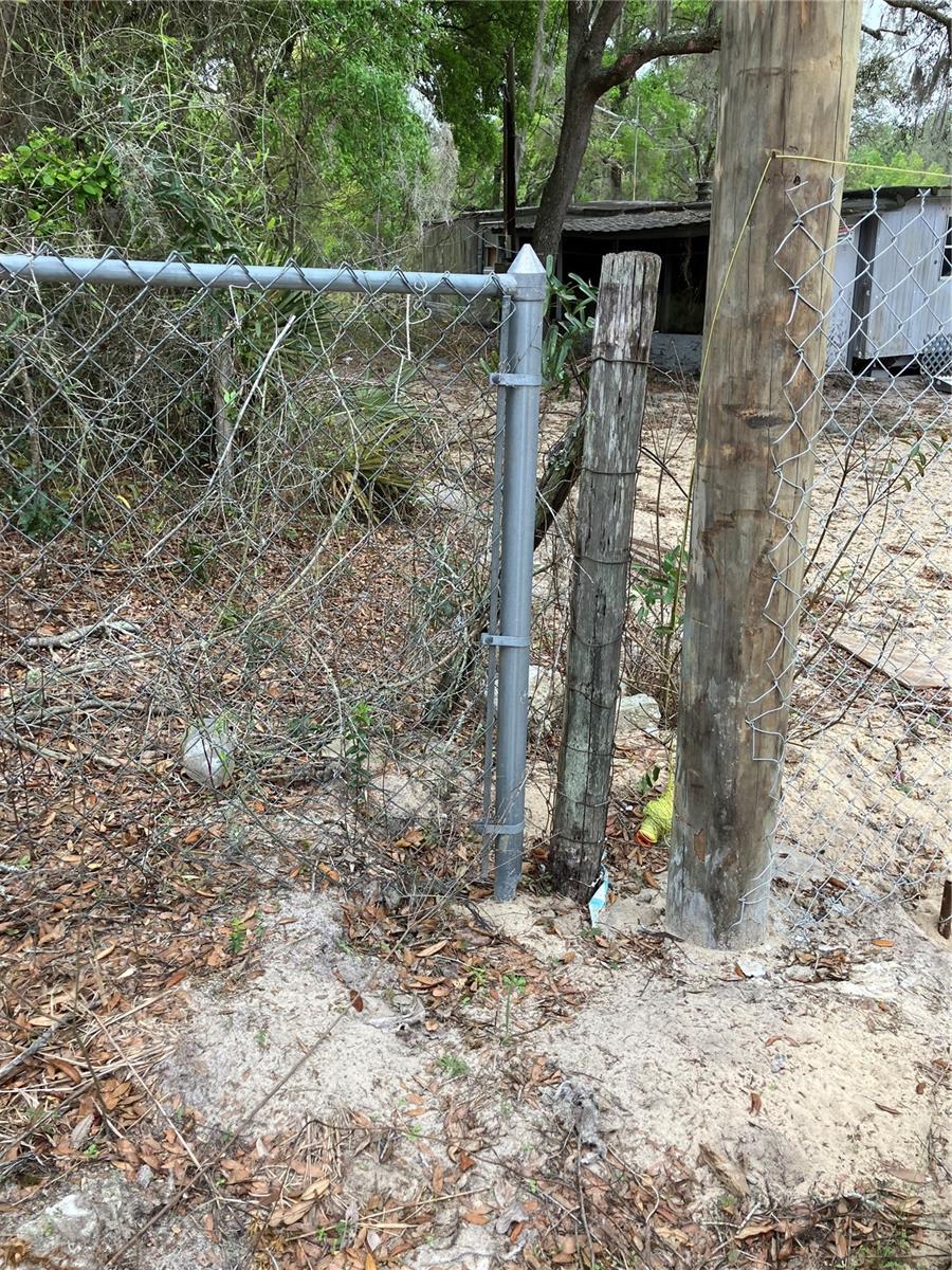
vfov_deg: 63.4
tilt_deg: -22.3
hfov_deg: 49.7
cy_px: 635
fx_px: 1027
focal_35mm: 28
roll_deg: +2.5
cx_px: 476
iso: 25
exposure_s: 1/238
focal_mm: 3.99
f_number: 1.8
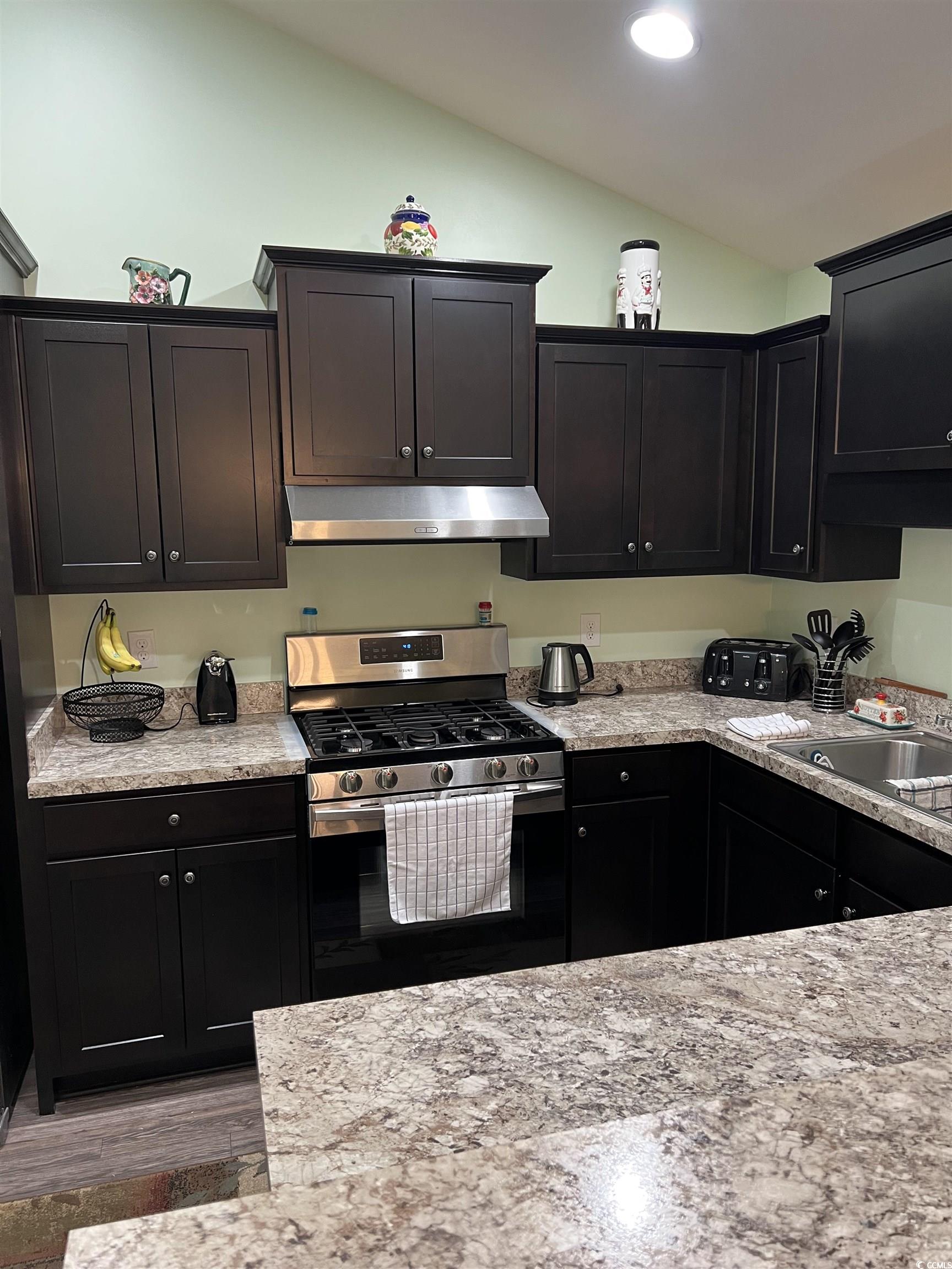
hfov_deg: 53.1
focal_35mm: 26
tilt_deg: -5.1
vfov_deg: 67.3
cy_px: 634
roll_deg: -0.3
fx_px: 953
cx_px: 476
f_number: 1.5
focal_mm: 5.7
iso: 125
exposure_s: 1/60
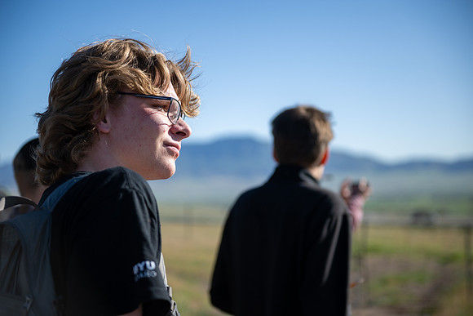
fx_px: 920
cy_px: 158
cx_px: 236
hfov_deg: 28.8
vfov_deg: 19.5
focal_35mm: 70
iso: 100
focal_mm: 70
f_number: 2.8
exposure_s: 1/1600
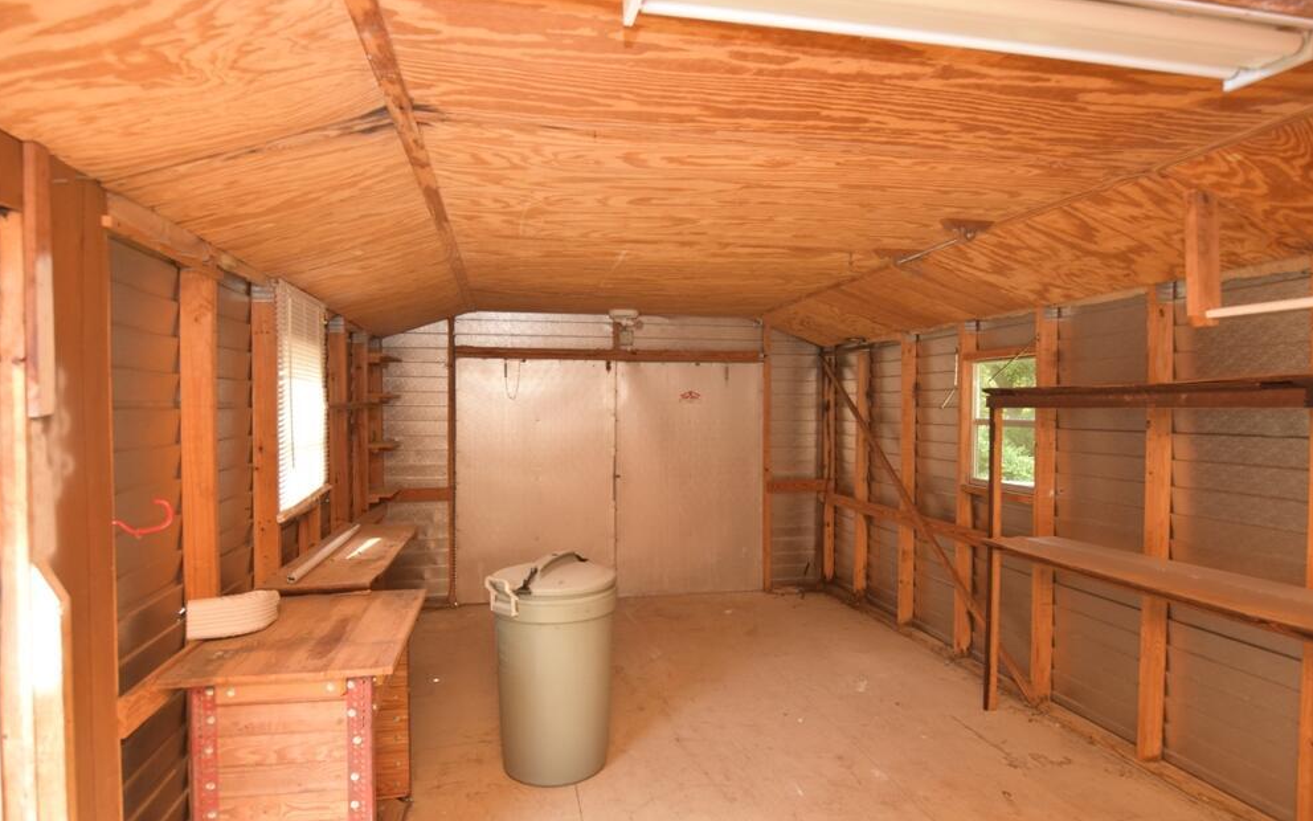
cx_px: 647
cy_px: 427
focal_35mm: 21
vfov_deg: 58.4
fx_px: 735
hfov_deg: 83.6
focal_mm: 13
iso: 560
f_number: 5.6
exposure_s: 1/125
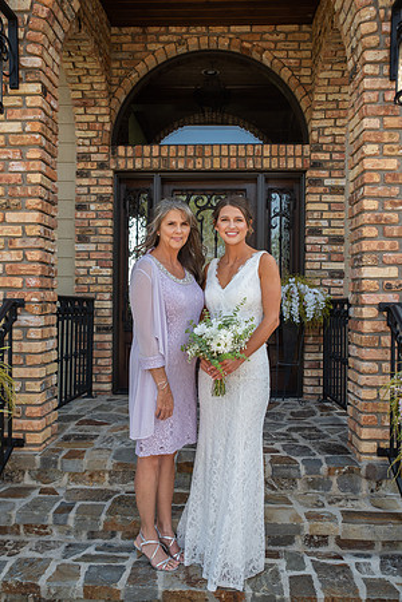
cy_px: 301
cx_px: 201
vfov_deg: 60.3
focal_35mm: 31
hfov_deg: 42.3
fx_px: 519
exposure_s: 1/160
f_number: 4.5
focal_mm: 31
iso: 125
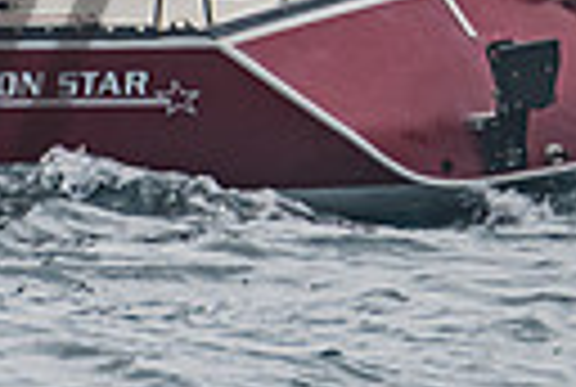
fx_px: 17930
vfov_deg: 1.2
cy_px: -744
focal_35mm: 1118
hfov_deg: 1.8
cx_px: 189
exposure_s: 1/1000
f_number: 6.3
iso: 160
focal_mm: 180
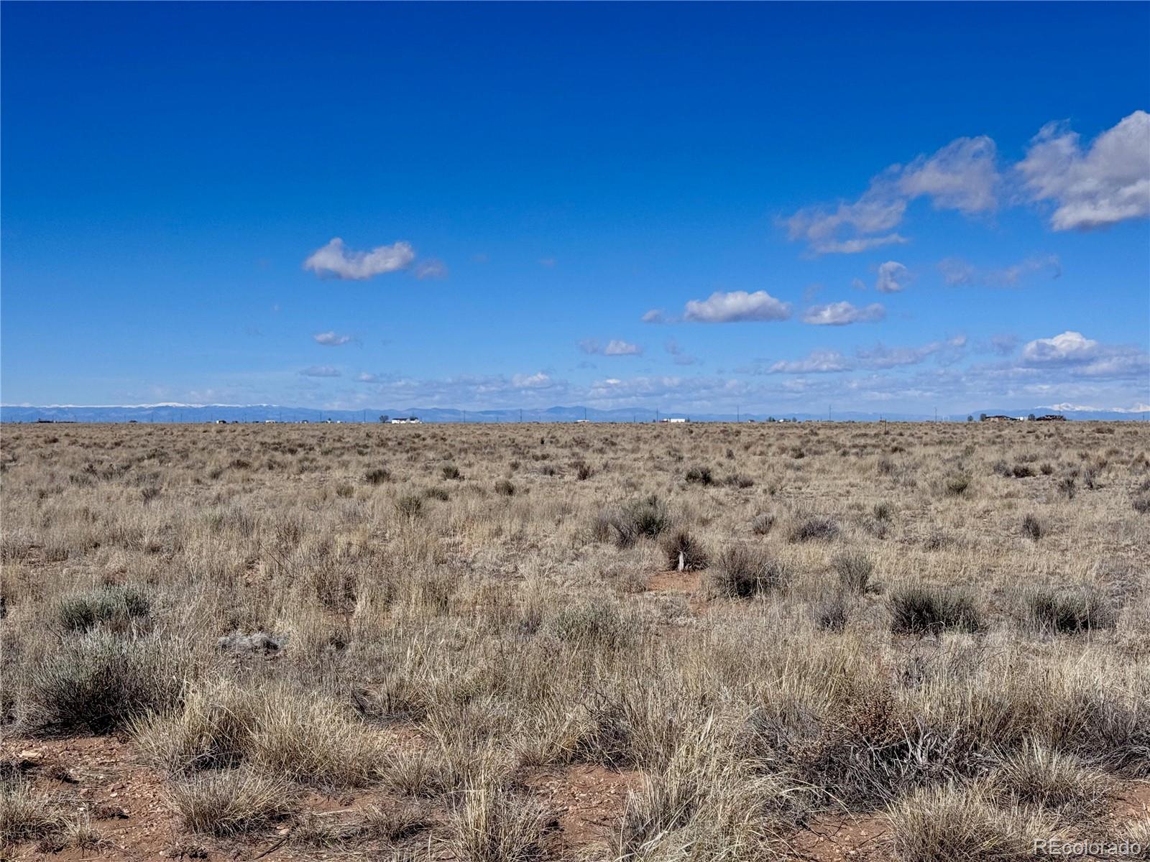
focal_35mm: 48
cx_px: 575
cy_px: 431
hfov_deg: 39.7
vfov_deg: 30.3
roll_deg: -0.1
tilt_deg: -1.6
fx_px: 1595
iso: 64
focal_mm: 6.76
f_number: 1.78
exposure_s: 1/12500
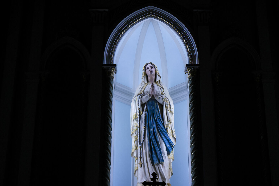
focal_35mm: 64
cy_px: 113
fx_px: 496
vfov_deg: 21.2
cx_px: 154
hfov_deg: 31.4
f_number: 4
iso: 200
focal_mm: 26
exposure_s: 1/100
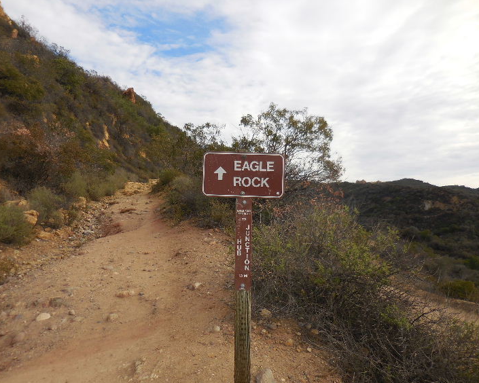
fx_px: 383
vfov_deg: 53.2
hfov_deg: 64.0
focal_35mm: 27
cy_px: 191
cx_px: 218
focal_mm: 4.5
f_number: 3.3
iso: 125
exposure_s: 1/800
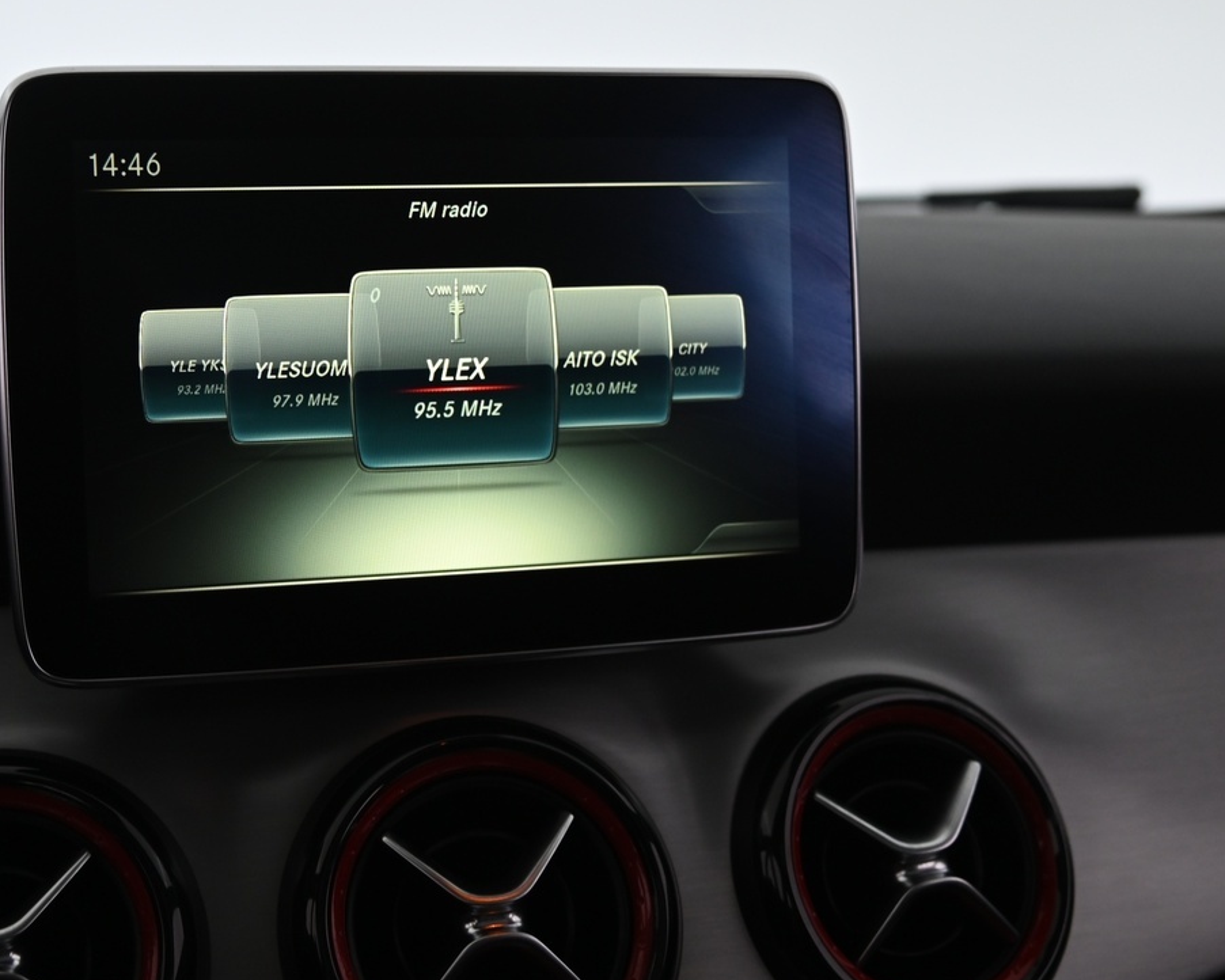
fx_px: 1958
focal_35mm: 54
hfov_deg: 34.6
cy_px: 403
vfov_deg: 28.1
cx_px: 483
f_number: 4
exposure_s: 1/40
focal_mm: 32
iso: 1000
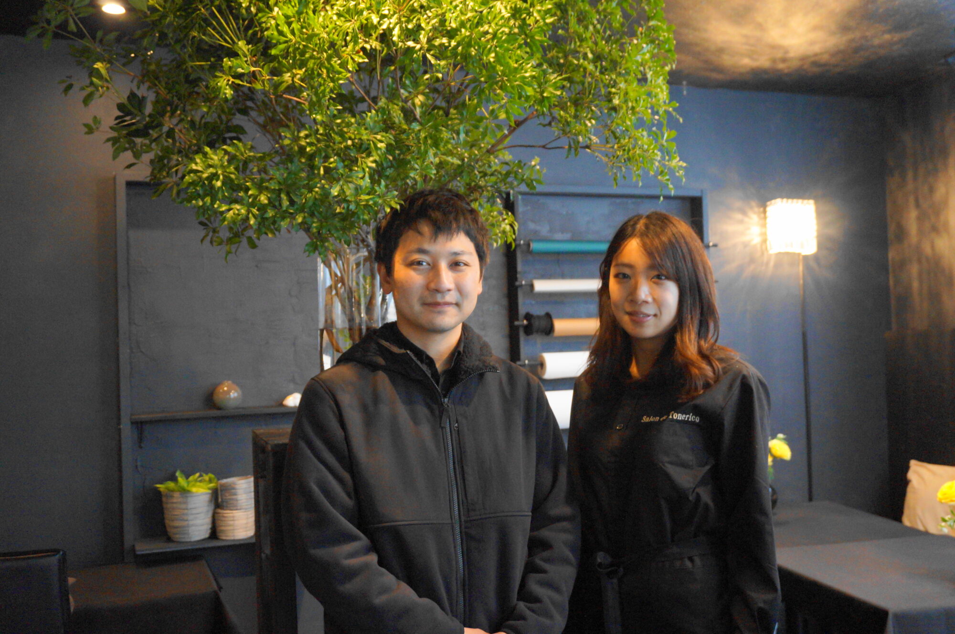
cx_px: 478
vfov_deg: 36.8
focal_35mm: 36
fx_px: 954
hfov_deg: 53.2
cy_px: 317
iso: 3200
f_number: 4.5
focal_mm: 24
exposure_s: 1/50
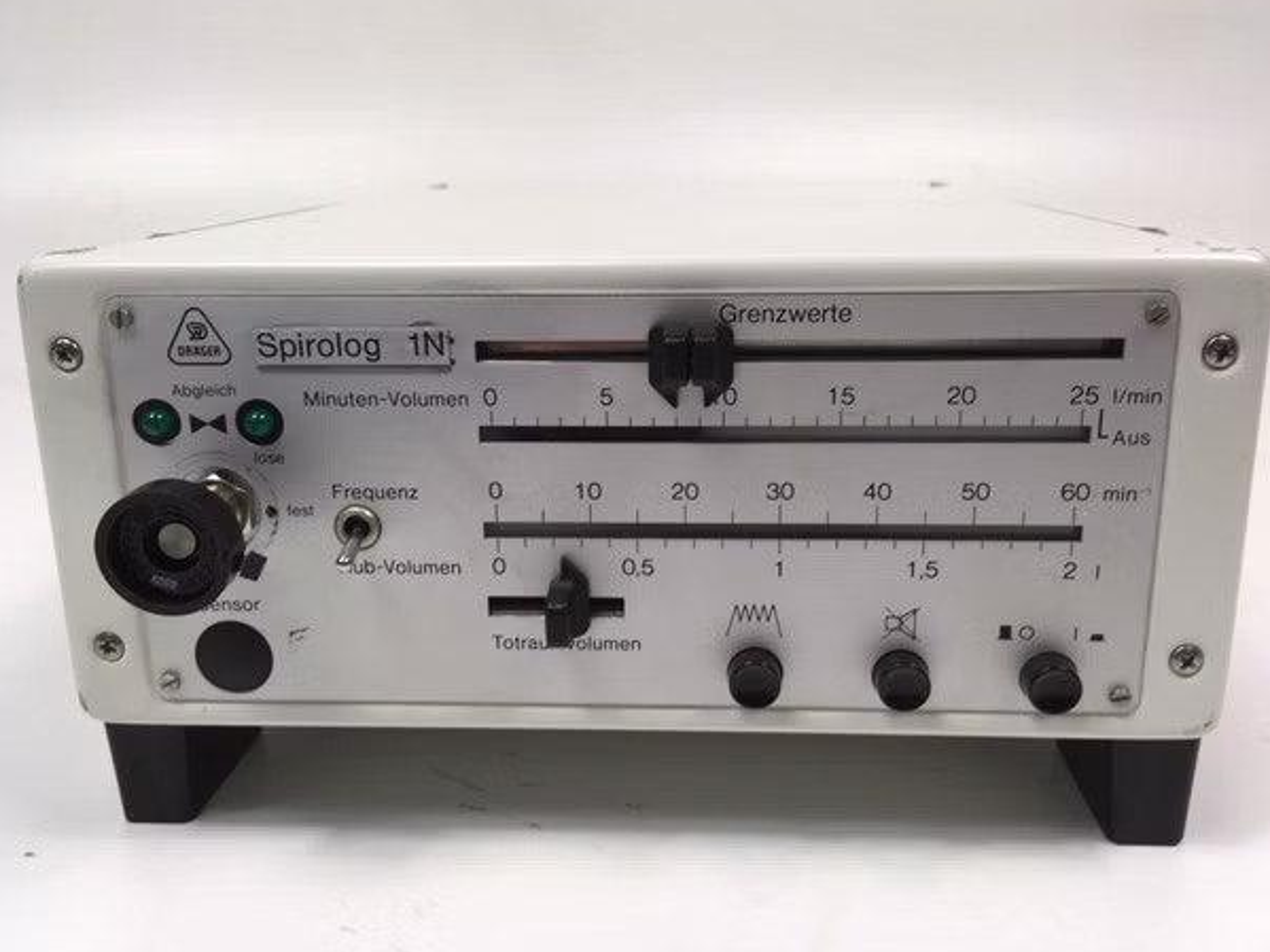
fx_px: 1137
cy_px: 447
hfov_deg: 58.3
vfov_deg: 45.4
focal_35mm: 31
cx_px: 659
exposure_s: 1/50
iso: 32
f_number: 2.2
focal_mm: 4.15
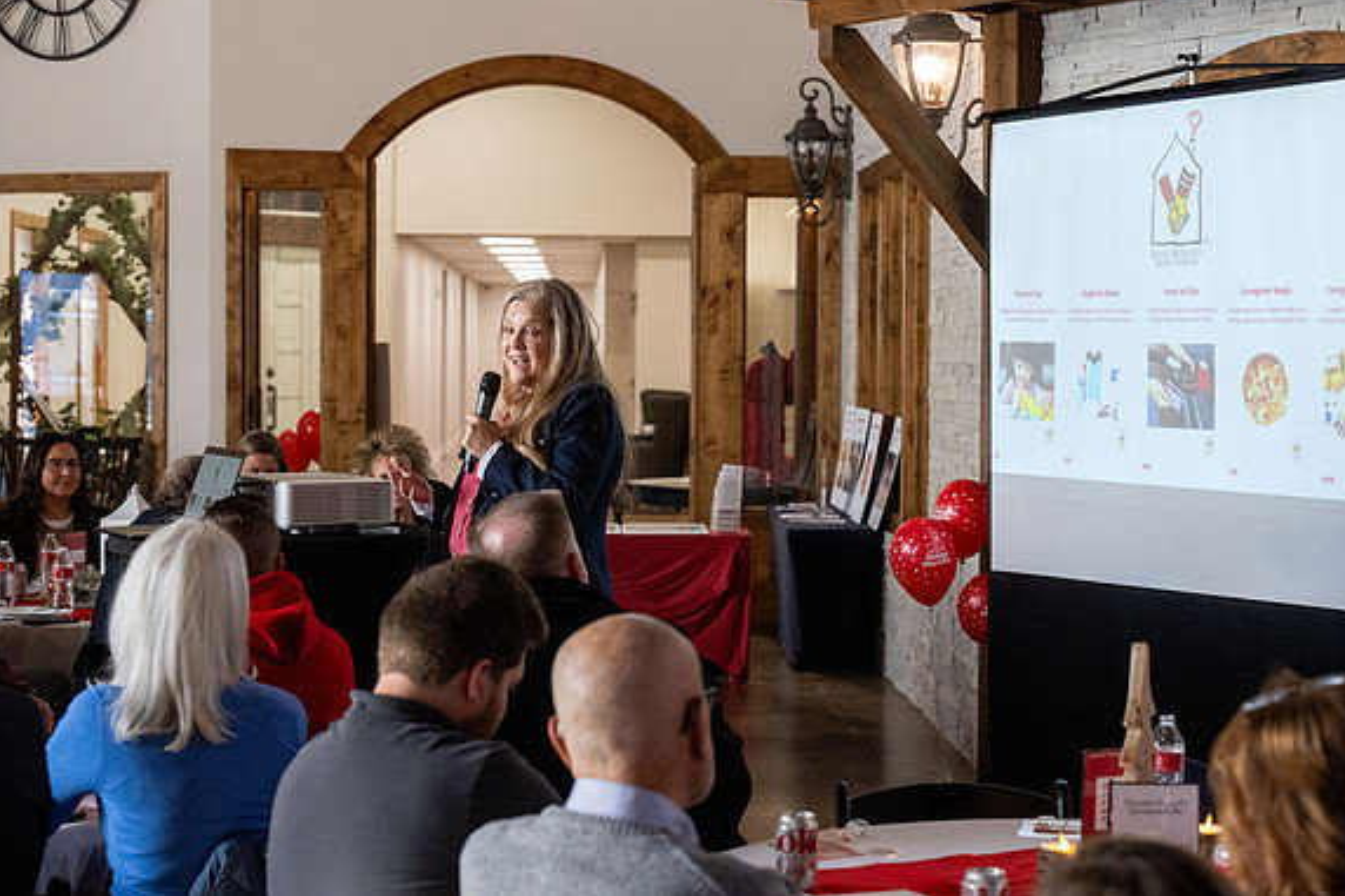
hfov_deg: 28.5
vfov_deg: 19.2
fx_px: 2652
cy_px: 443
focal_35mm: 71
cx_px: 677
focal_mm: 70
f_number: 5
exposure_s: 1/500
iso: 4000
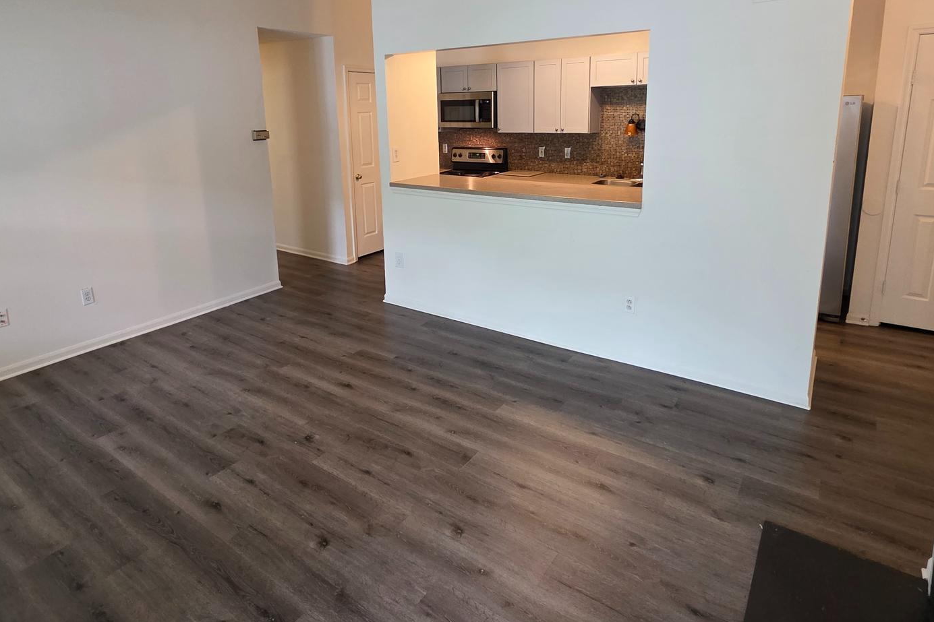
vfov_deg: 60.7
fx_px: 519
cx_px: 438
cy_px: 215
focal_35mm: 20
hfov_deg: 83.9
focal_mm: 2.2
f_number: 1.9
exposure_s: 1/60
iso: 400
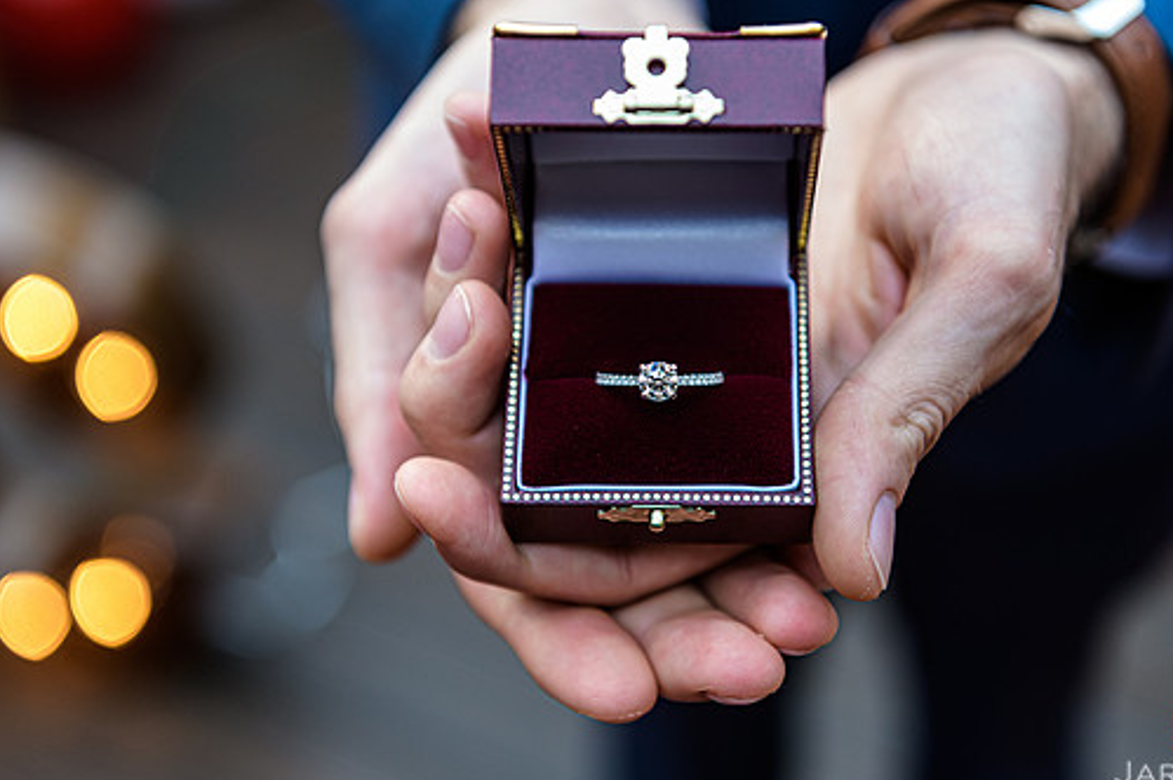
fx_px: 2084
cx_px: 658
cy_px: 382
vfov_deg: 21.2
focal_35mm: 64
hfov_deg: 31.4
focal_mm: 55
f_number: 3.2
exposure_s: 1/200
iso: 1000
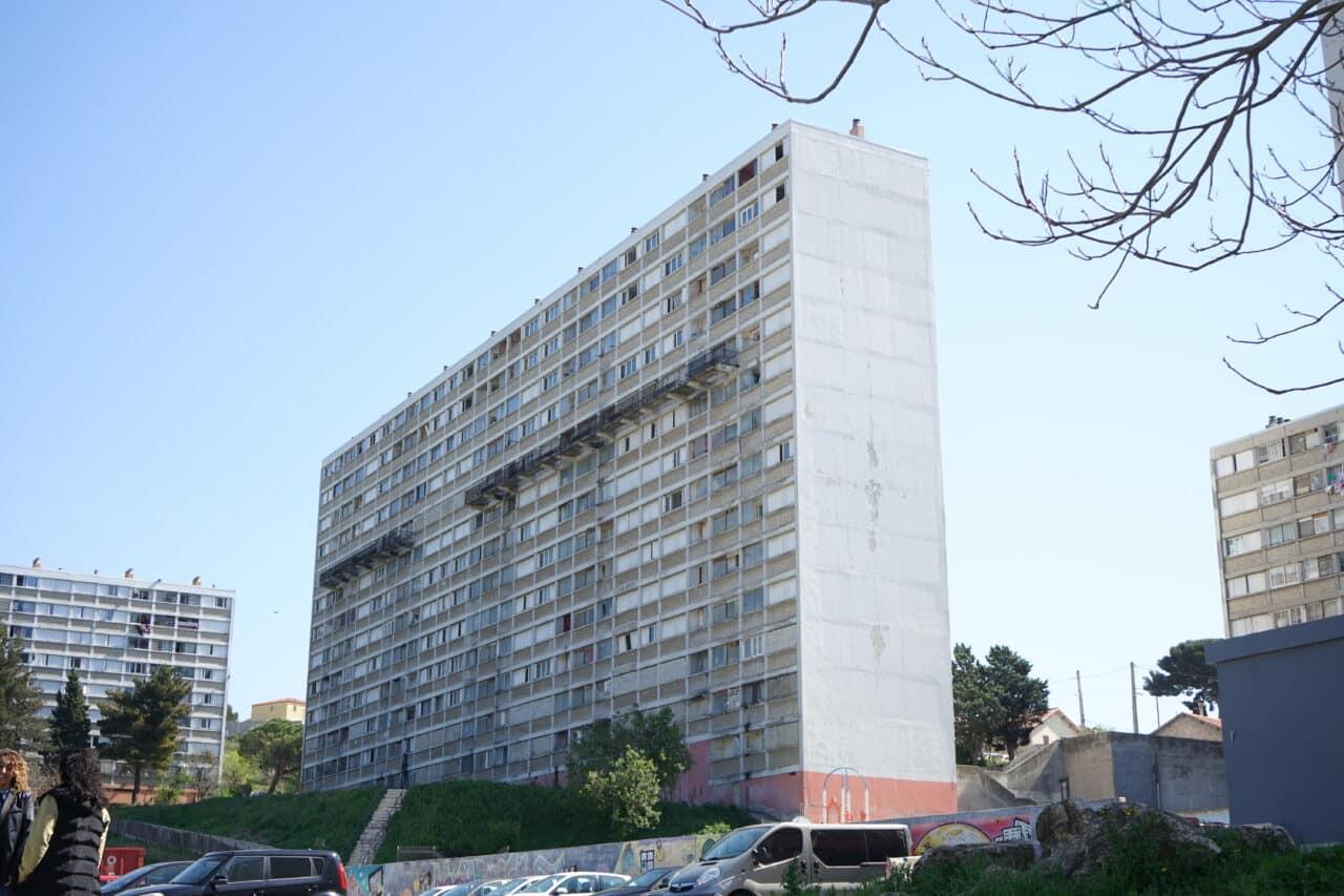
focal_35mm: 44
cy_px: 448
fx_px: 1642
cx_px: 672
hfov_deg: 44.5
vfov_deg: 30.5
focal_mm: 44
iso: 320
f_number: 8
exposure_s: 1/320
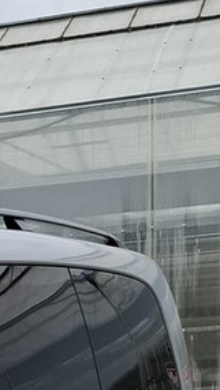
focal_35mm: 140
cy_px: 682
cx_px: -227
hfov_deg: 8.2
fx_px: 1451
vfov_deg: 13.8
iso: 50
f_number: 1.8
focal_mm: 5.54
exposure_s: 1/668
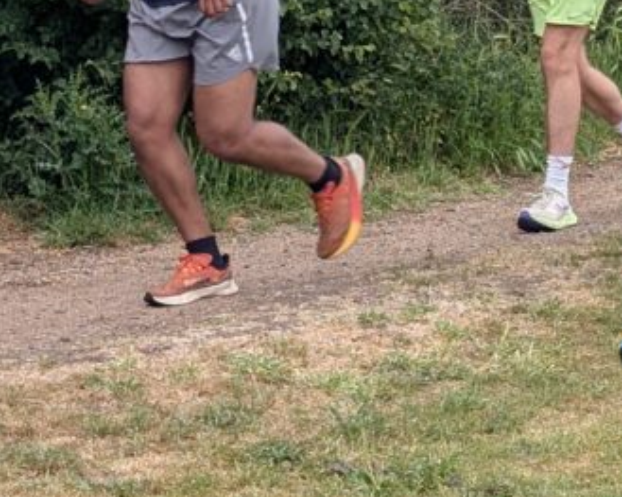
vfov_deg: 10.2
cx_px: 620
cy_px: -137
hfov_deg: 12.8
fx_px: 2742
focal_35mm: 149
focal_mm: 6.9
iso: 22
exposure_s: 1/243
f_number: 1.68
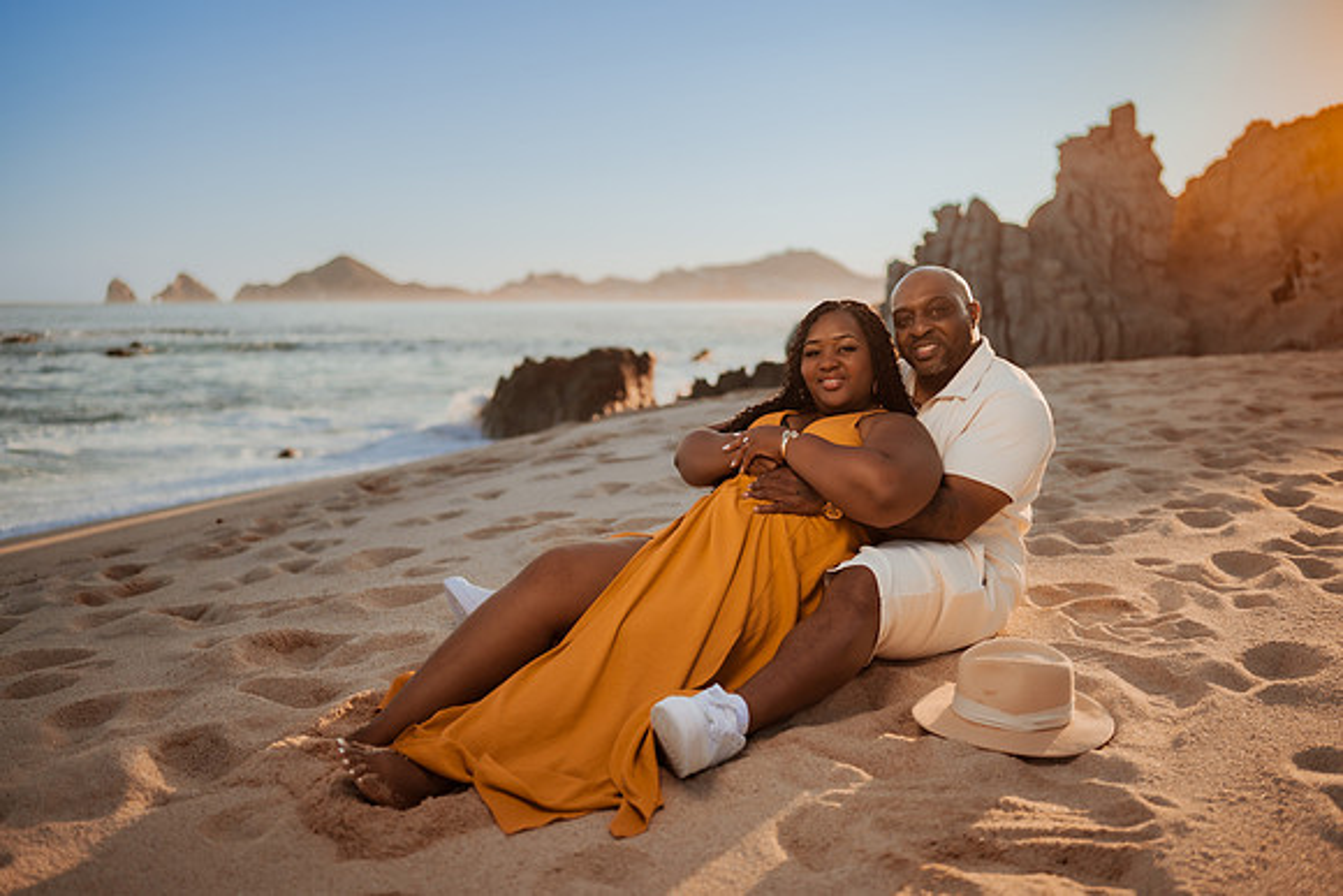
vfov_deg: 37.9
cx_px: 672
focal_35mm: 35
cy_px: 448
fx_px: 1306
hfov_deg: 54.4
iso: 100
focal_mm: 35
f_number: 1.8
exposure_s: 1/4000
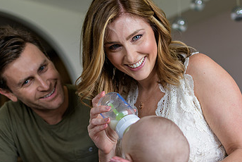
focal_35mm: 59
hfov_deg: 33.8
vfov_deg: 23.0
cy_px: 92
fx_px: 397
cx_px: 139
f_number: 2
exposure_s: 1/125
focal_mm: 35
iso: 200
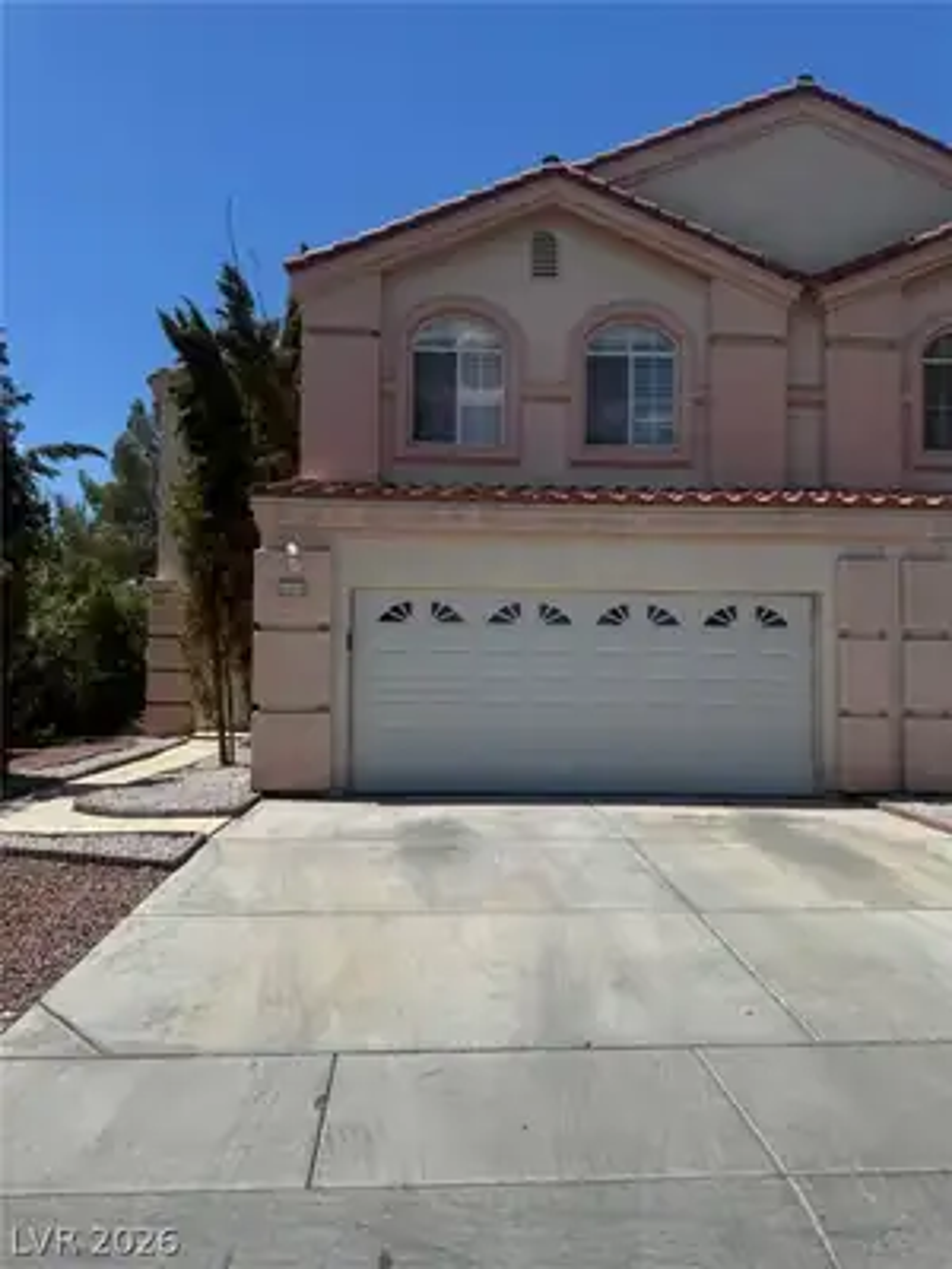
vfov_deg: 71.6
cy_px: 634
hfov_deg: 56.8
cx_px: 476
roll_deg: -0.1
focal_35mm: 24
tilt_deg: +1.4
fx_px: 880
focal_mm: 6.76
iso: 80
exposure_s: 1/7937
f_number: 1.78
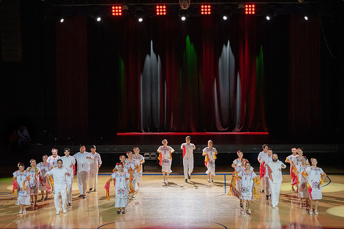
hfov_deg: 20.5
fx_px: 950
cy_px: 114
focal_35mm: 99
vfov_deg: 13.8
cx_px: 172
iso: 4000
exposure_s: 1/800
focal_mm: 98
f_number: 3.5
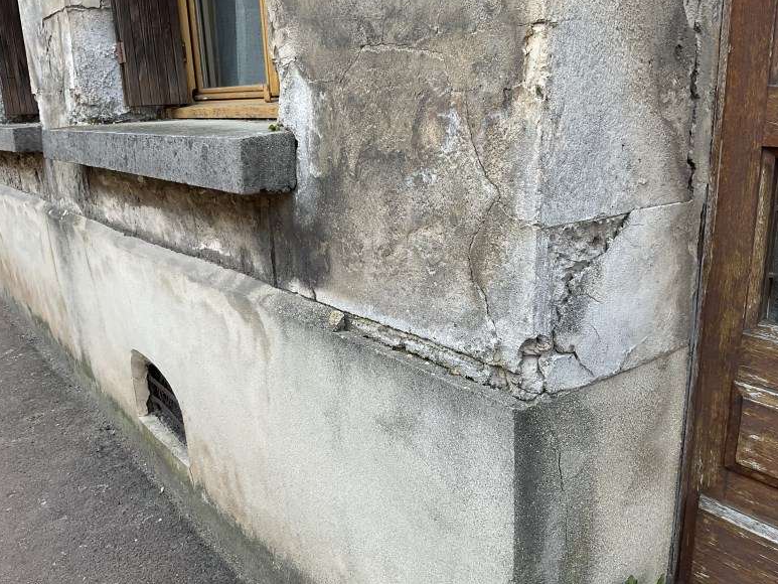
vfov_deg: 46.8
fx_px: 674
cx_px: 397
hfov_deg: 60.0
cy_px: 292
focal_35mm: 30
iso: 16
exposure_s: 1/217
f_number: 1.8
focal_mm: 3
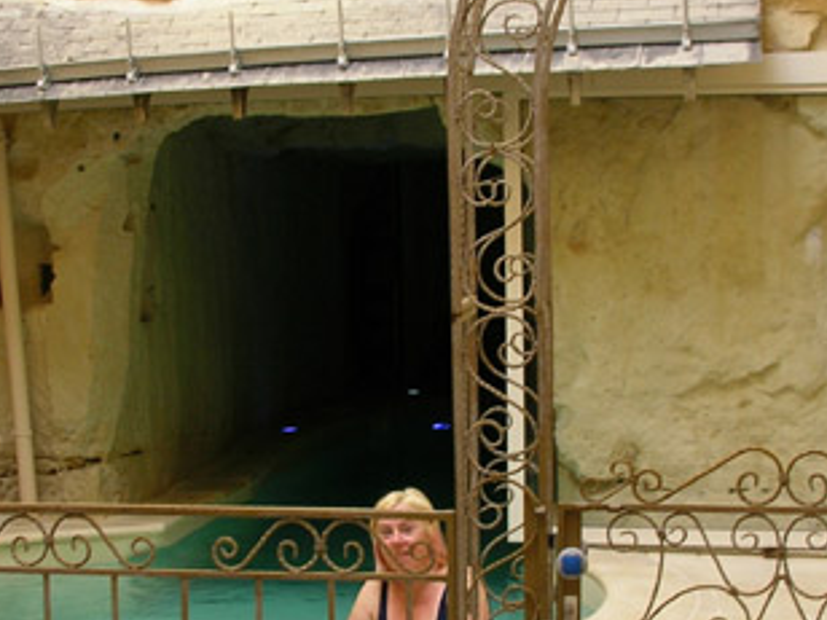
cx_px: 397
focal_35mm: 74
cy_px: 323
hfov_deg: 26.3
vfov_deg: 19.9
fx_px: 1768
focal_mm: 5.8
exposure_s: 1/32.3
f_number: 3.5
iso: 50
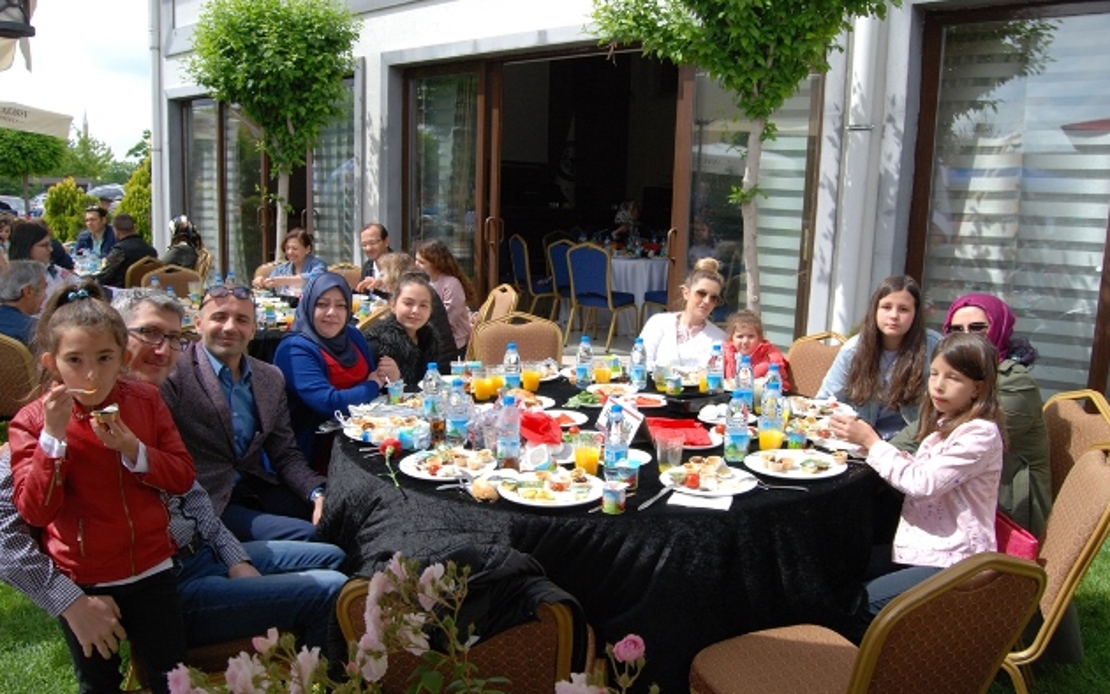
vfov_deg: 44.6
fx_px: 847
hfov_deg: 66.5
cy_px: 339
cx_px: 559
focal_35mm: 28
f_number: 9
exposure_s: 1/320
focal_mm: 18
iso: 400
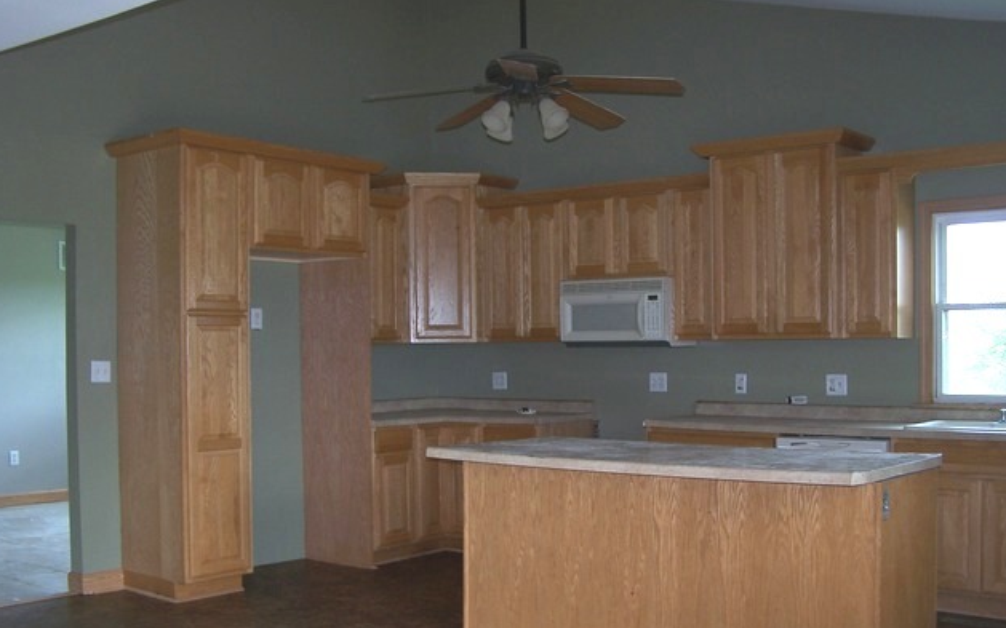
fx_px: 1124
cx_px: 502
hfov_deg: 48.2
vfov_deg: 31.2
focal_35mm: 41
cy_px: 355
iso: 80
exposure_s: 1/60
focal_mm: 6.3
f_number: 2.8
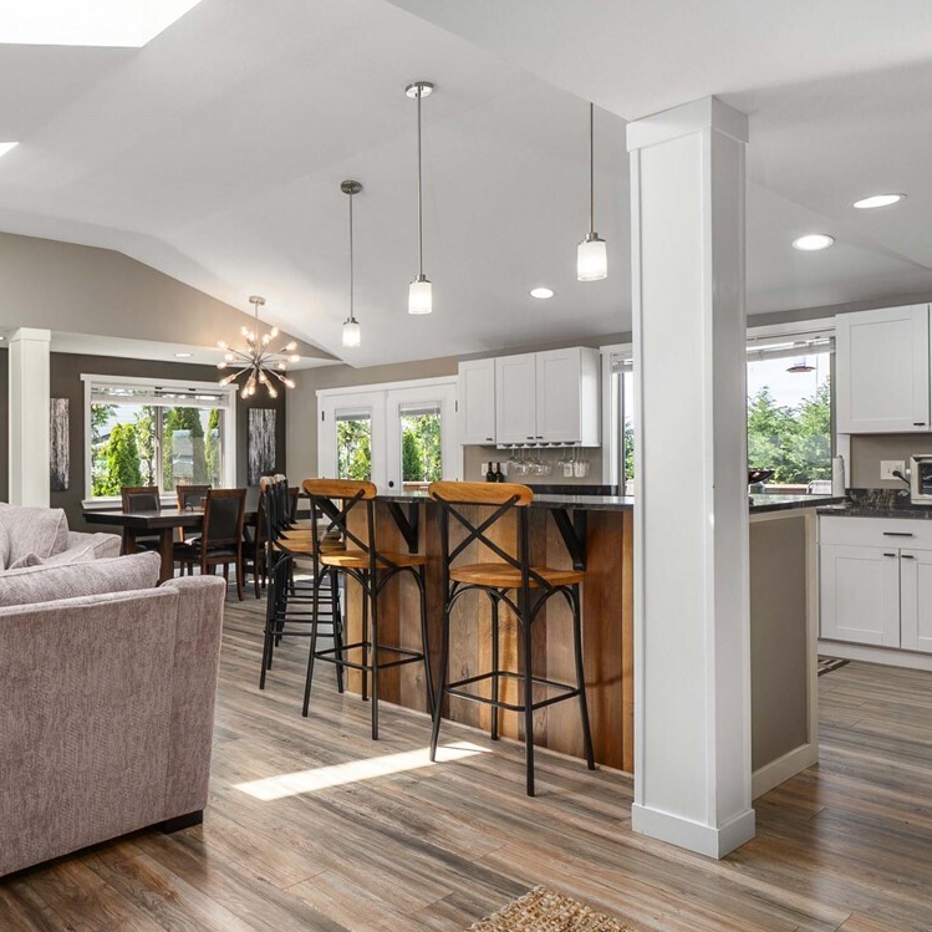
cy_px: 468
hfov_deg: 58.3
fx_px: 762
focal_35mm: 25
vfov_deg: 62.9
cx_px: 192
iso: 1000
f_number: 7.1
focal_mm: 13
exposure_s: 1/20
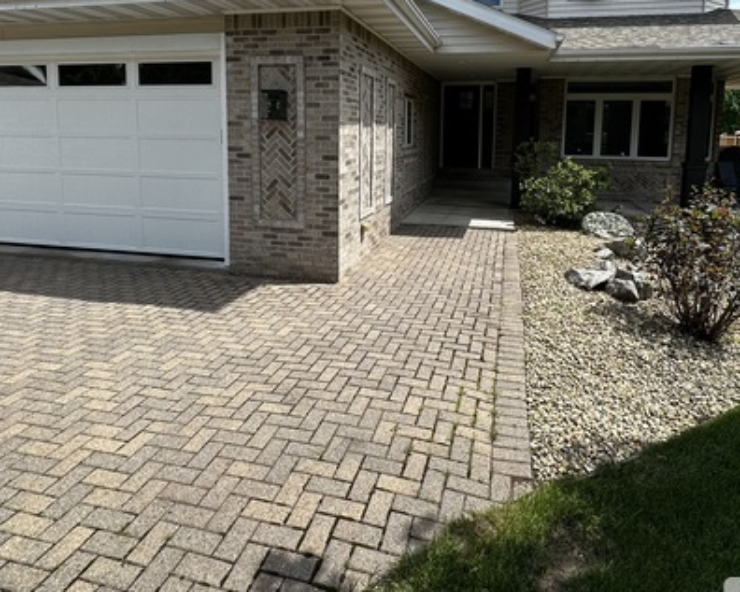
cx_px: 403
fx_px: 504
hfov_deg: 72.4
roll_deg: +0.0
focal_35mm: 23
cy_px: 185
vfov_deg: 59.1
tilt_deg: -7.5
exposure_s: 1/997
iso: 40
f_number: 2.2
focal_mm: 2.22
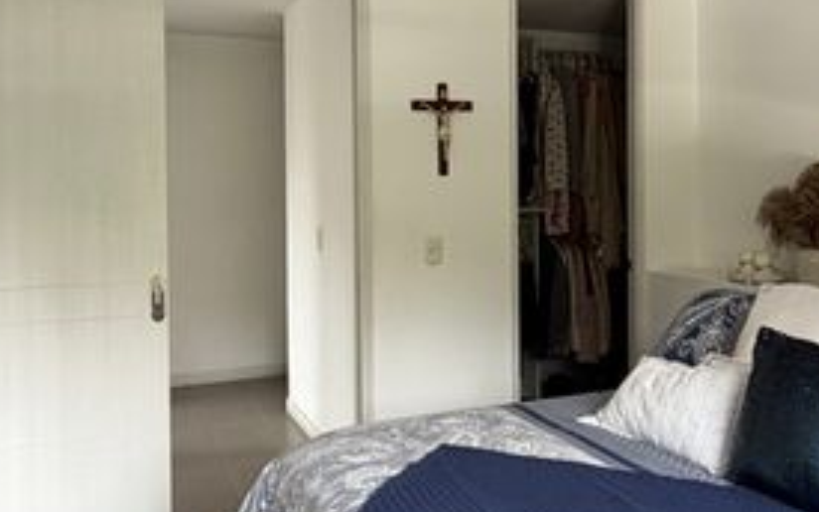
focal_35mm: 36
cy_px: 202
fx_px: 804
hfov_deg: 53.8
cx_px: 469
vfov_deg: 35.2
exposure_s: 1/121
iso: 125
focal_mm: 2.22
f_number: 2.2
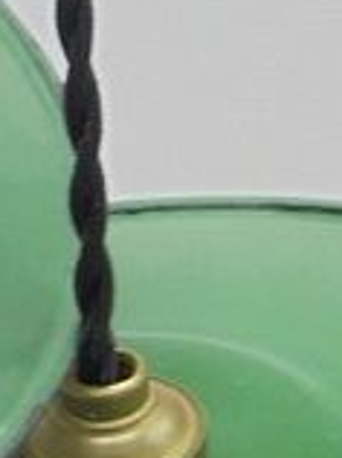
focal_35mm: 217
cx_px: -370
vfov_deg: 8.8
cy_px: 800
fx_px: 2866
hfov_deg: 6.6
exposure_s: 1/30
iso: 100
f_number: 4.2
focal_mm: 6.9
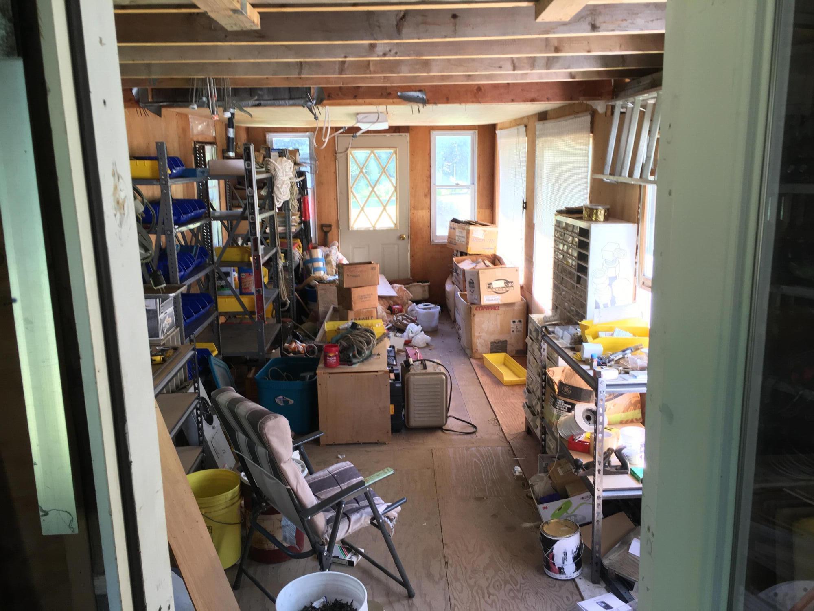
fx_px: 682
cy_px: 306
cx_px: 407
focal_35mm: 29
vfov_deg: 48.2
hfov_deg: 61.7
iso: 50
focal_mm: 4.15
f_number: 2.2
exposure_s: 1/30
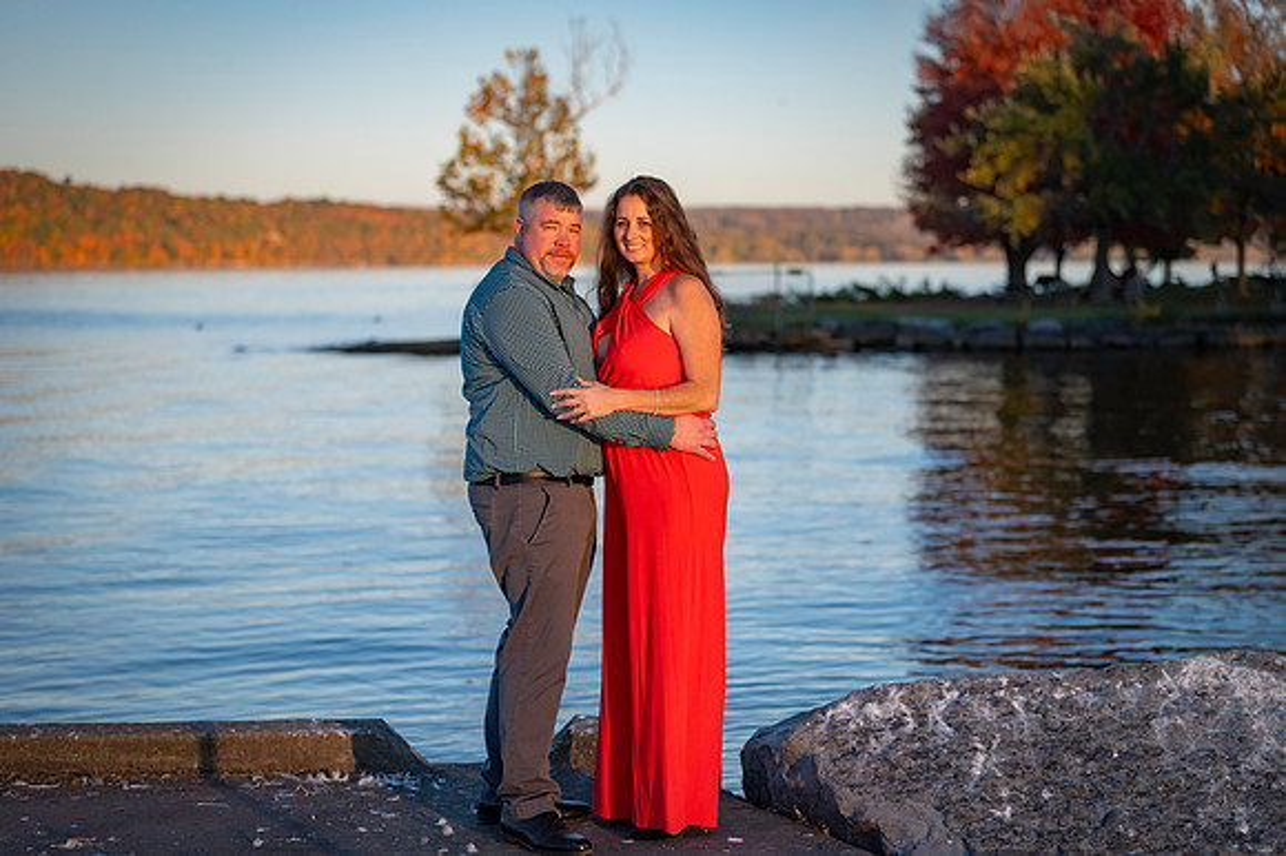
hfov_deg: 28.9
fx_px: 2499
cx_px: 643
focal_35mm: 70
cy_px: 428
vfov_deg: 19.4
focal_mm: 70
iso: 640
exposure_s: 1/6400
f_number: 2.8
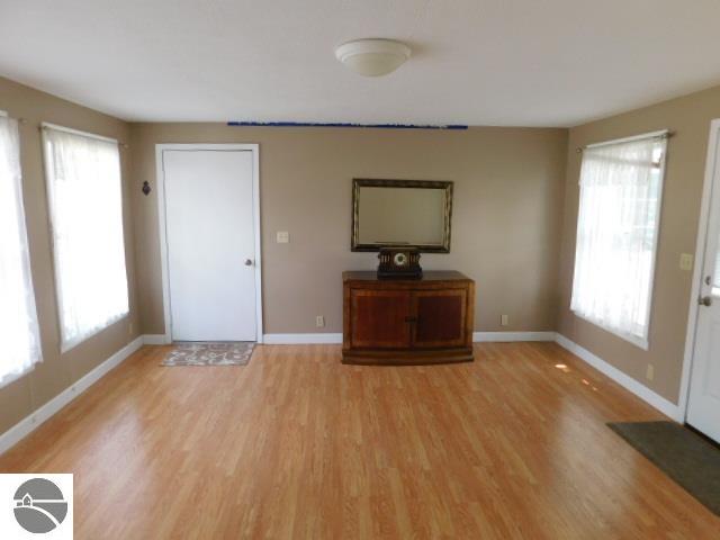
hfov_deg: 73.9
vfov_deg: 58.9
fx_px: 478
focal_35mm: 23
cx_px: 360
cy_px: 270
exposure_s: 1/30
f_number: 3
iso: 220
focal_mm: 4
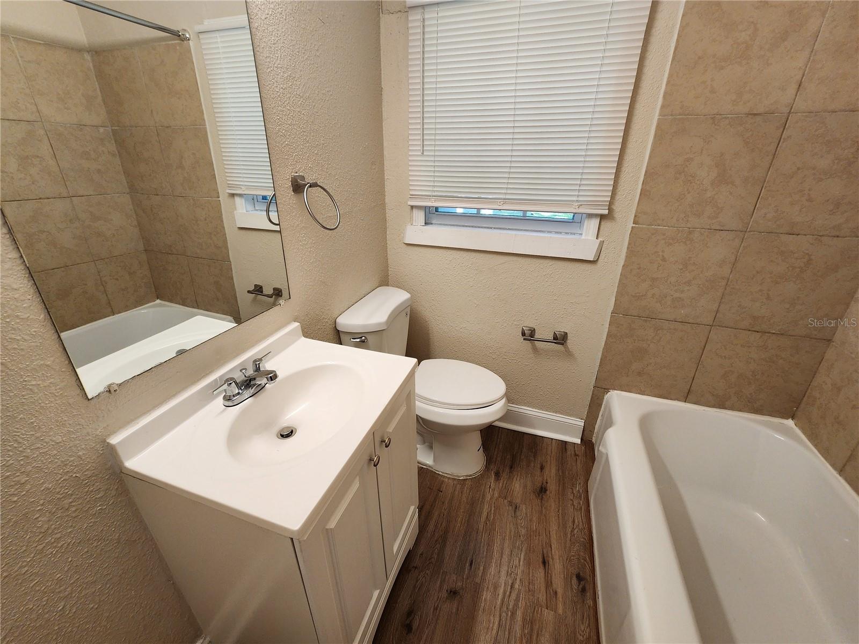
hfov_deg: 106.2
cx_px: 430
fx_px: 323
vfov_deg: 89.9
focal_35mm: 13
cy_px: 322
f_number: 2.2
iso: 160
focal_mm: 2.2
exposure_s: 1/60
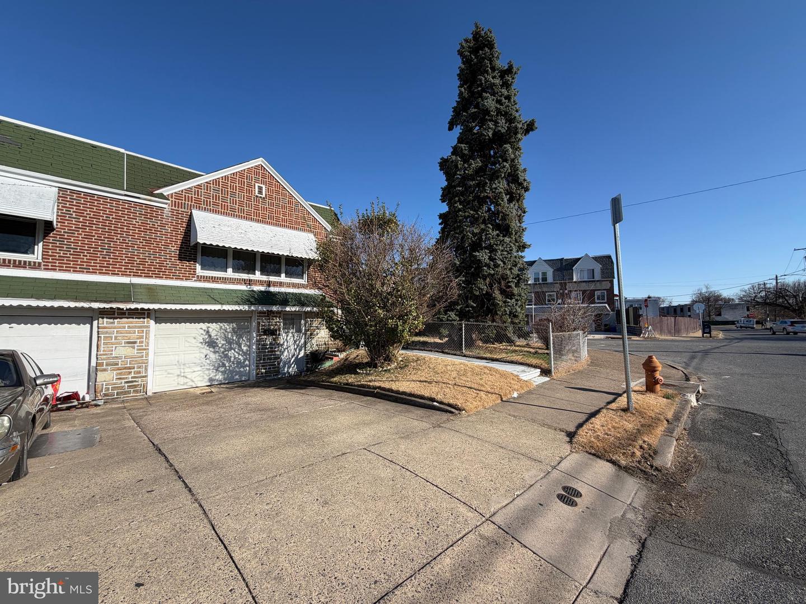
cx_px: 403
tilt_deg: +3.5
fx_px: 326
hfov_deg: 102.1
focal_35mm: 14
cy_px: 302
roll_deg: +0.7
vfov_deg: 85.7
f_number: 2.2
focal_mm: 2.22
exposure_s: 1/888
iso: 20
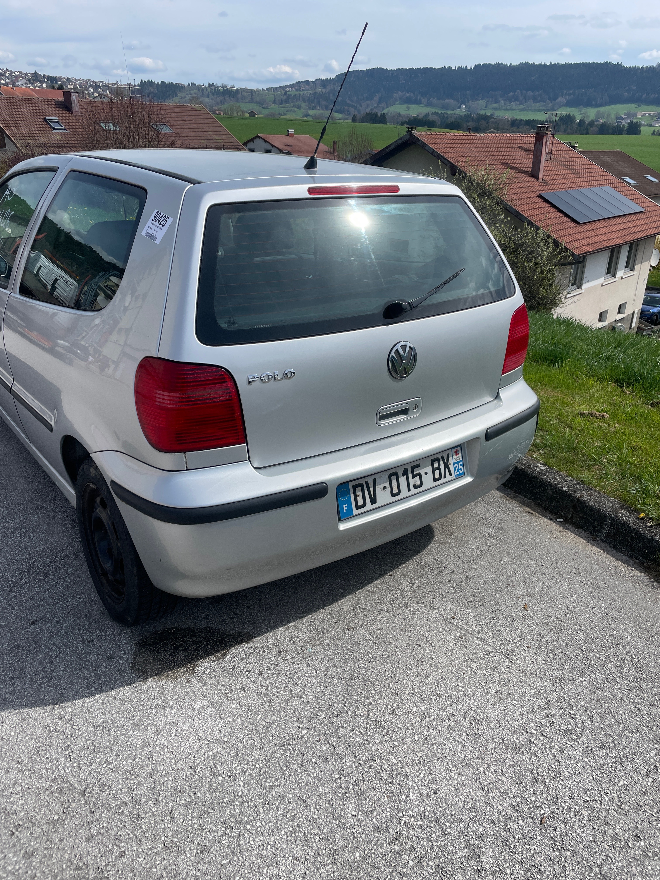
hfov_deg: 53.1
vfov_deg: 67.3
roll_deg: -1.2
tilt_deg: -23.8
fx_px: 661
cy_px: 440
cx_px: 330
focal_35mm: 26
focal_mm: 4.2
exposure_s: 1/4831
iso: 32
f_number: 1.6
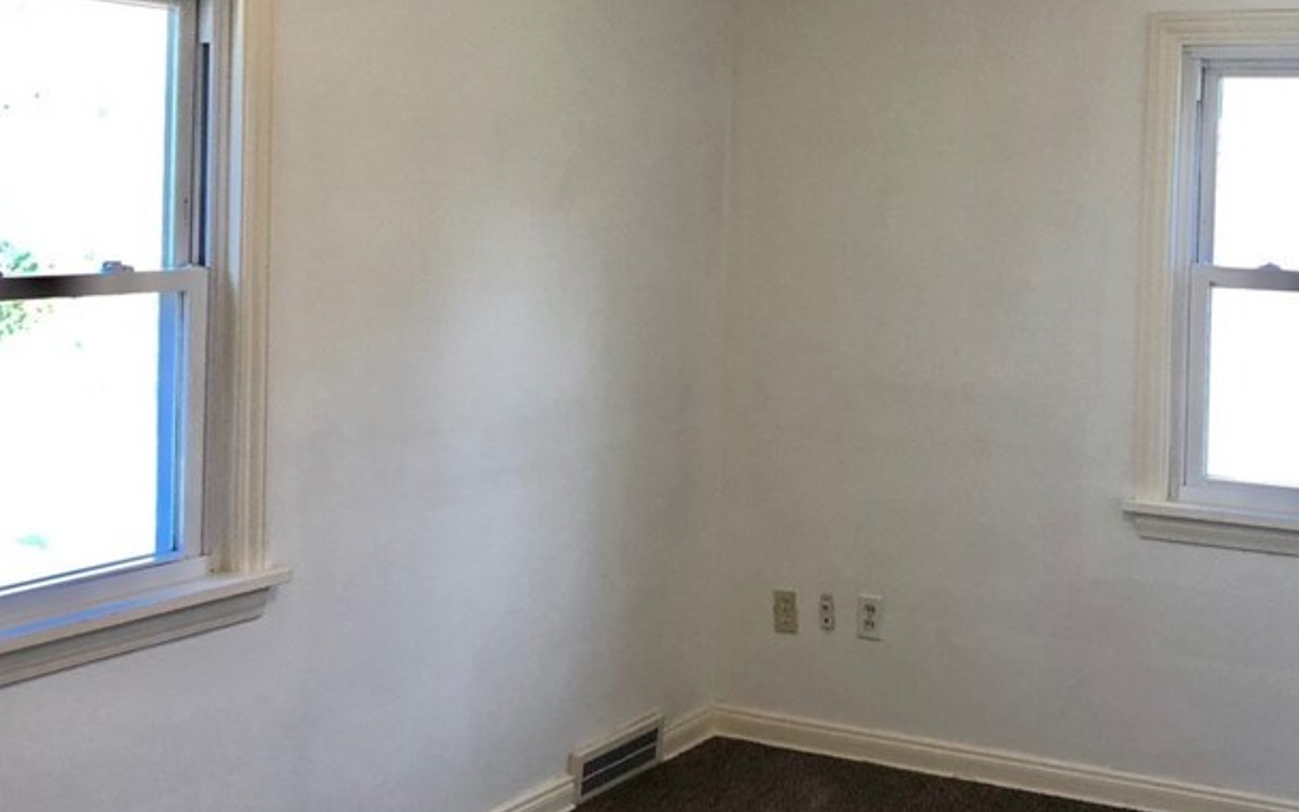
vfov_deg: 25.7
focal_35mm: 50
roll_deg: -2.7
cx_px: 904
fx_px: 1770
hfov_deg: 39.6
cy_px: 254
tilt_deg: -2.9
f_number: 1.8
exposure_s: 1/40
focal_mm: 3.99
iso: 25
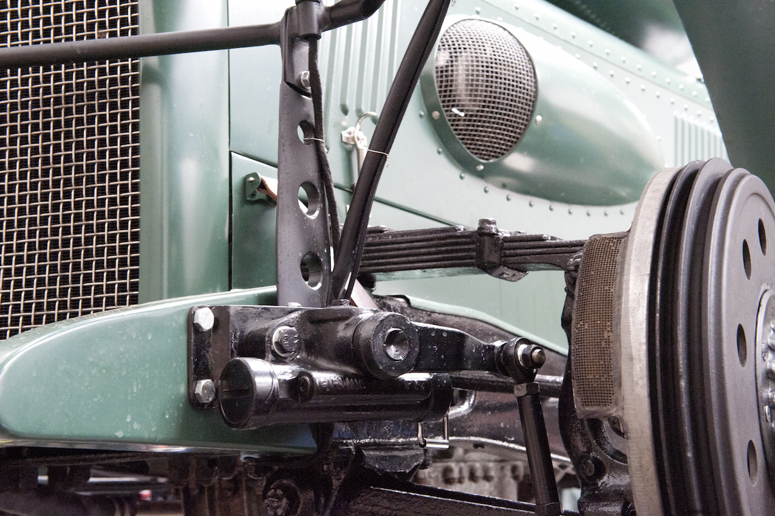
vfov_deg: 27.0
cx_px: 388
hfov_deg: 39.6
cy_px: 258
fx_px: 1076
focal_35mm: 50
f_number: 9
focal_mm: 50
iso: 5000
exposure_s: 1/40
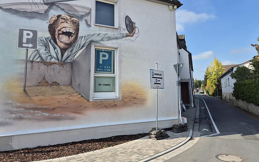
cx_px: 132
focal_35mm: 25
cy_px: 65
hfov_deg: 72.5
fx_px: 177
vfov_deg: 49.0
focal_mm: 5.4
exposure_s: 1/1060
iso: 25
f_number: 1.8
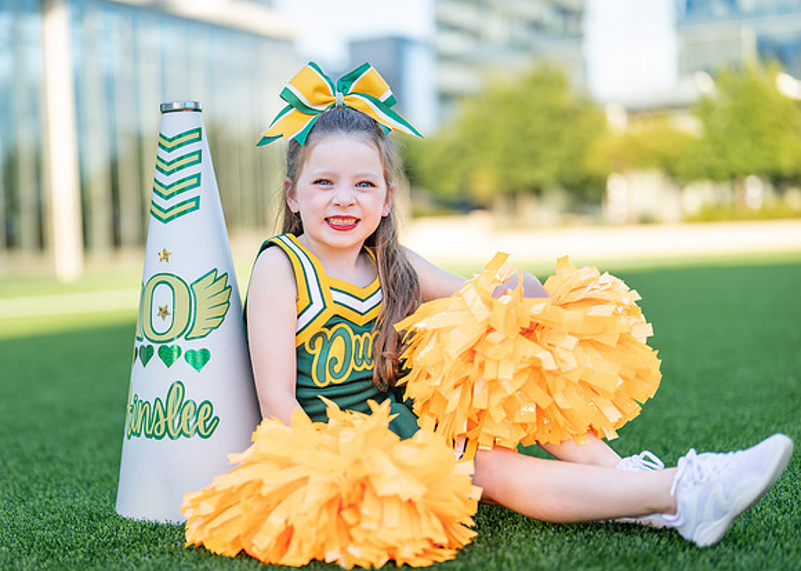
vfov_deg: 24.4
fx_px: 1323
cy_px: 311
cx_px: 330
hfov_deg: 33.6
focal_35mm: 58
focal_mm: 50
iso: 100
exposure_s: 1/1250
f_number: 1.2
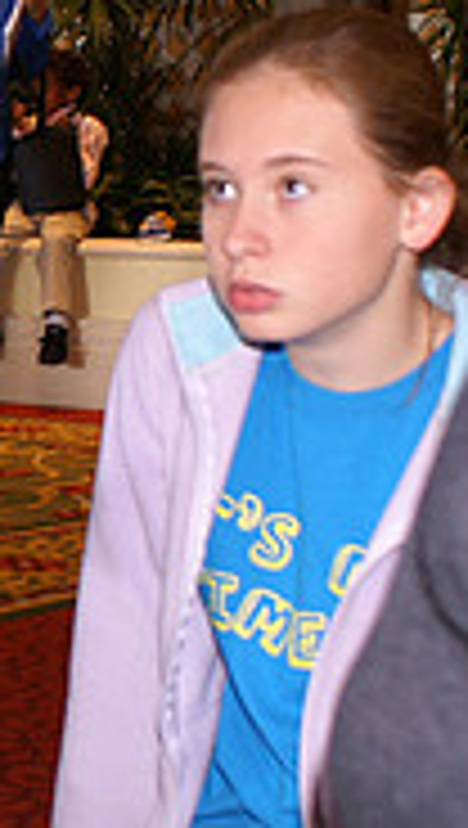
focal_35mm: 89
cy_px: 270
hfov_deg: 13.1
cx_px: -184
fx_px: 1956
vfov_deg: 23.8
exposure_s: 1/60
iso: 400
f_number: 3.5
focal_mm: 18
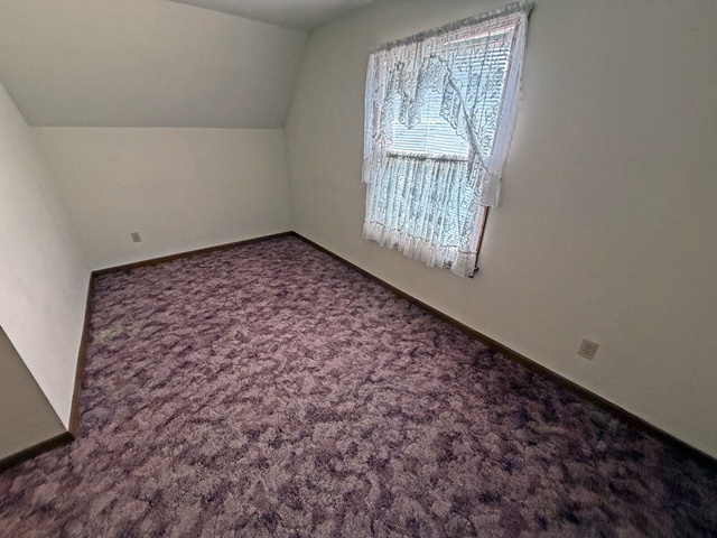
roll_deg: +0.0
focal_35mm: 14
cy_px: 269
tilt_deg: -25.9
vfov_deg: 85.7
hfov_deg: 102.1
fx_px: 290
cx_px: 358
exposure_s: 1/60
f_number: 2.2
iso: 250
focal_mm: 2.22
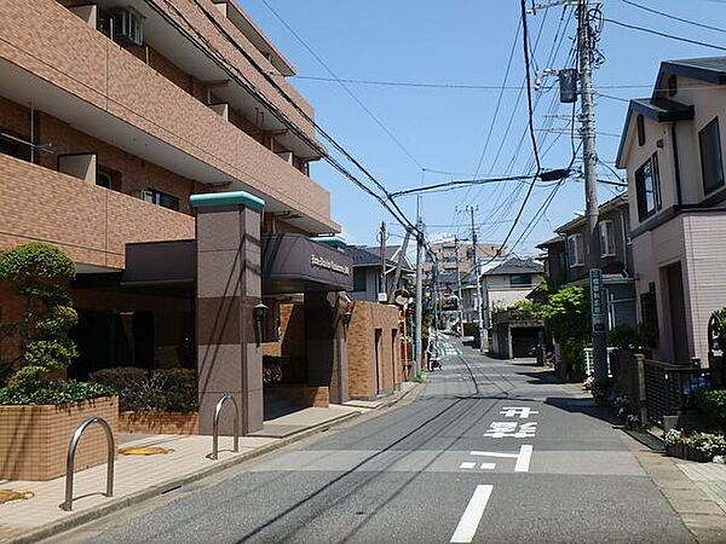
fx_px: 755
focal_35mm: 36
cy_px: 272
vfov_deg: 39.7
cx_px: 363
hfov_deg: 51.4
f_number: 5
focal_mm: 6.4
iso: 125
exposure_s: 1/640
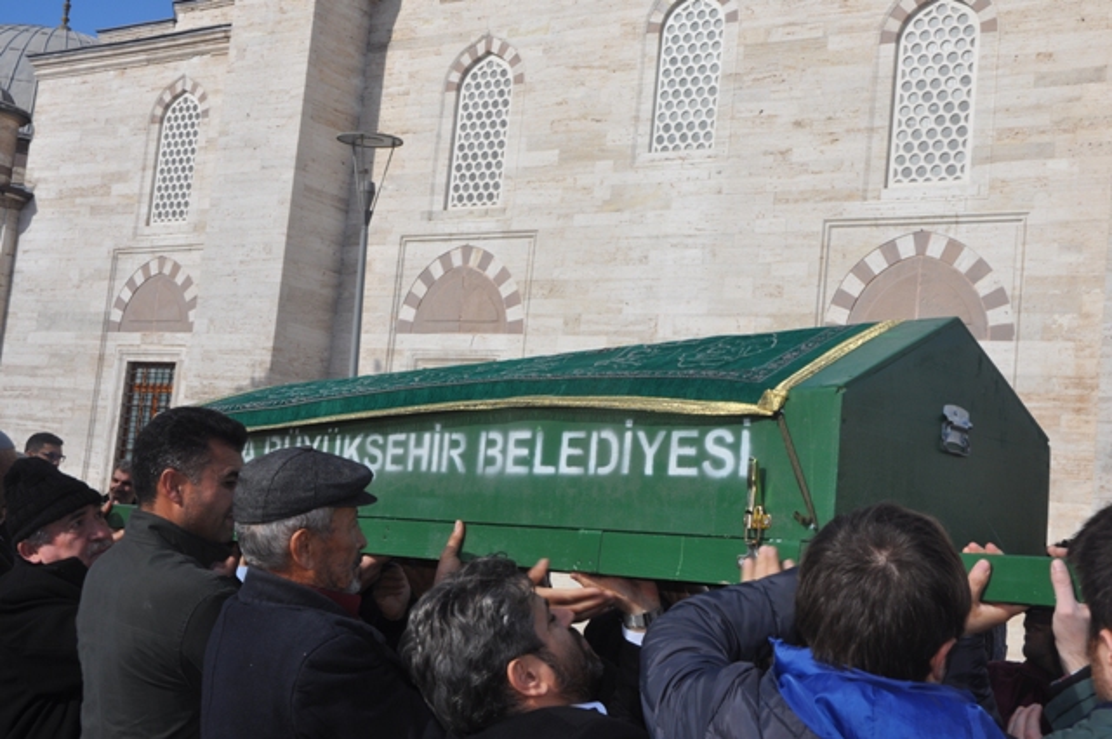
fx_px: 1434
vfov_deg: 28.9
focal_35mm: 46
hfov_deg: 42.4
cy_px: 370
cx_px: 556
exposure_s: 1/200
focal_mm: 31
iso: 200
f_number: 11
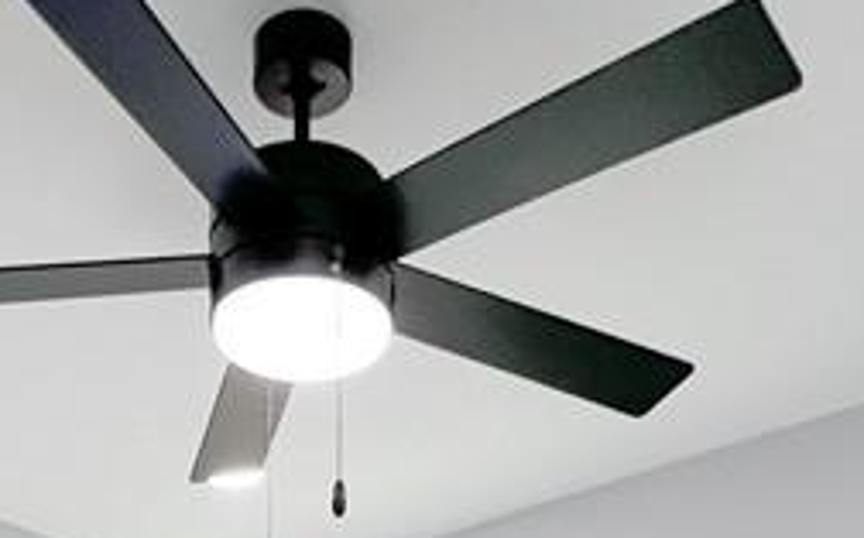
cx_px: 267
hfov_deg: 35.8
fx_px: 1317
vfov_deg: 17.0
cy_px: 1079
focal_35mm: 56
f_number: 1.8
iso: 32
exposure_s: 1/2053
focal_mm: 1.57
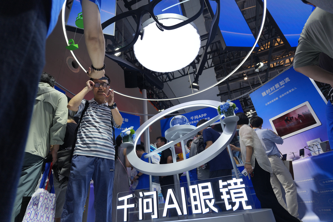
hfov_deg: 84.0
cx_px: 166
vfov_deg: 61.9
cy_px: 111
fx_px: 185
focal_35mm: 20
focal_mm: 20
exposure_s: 1/320
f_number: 4
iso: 400
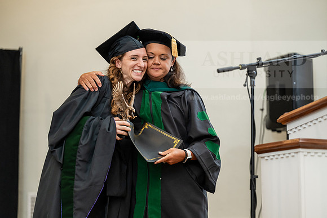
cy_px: 109
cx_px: 164
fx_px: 1045
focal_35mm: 115
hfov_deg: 17.8
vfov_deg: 11.9
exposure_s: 1/200
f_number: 3.2
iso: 1600
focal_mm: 115
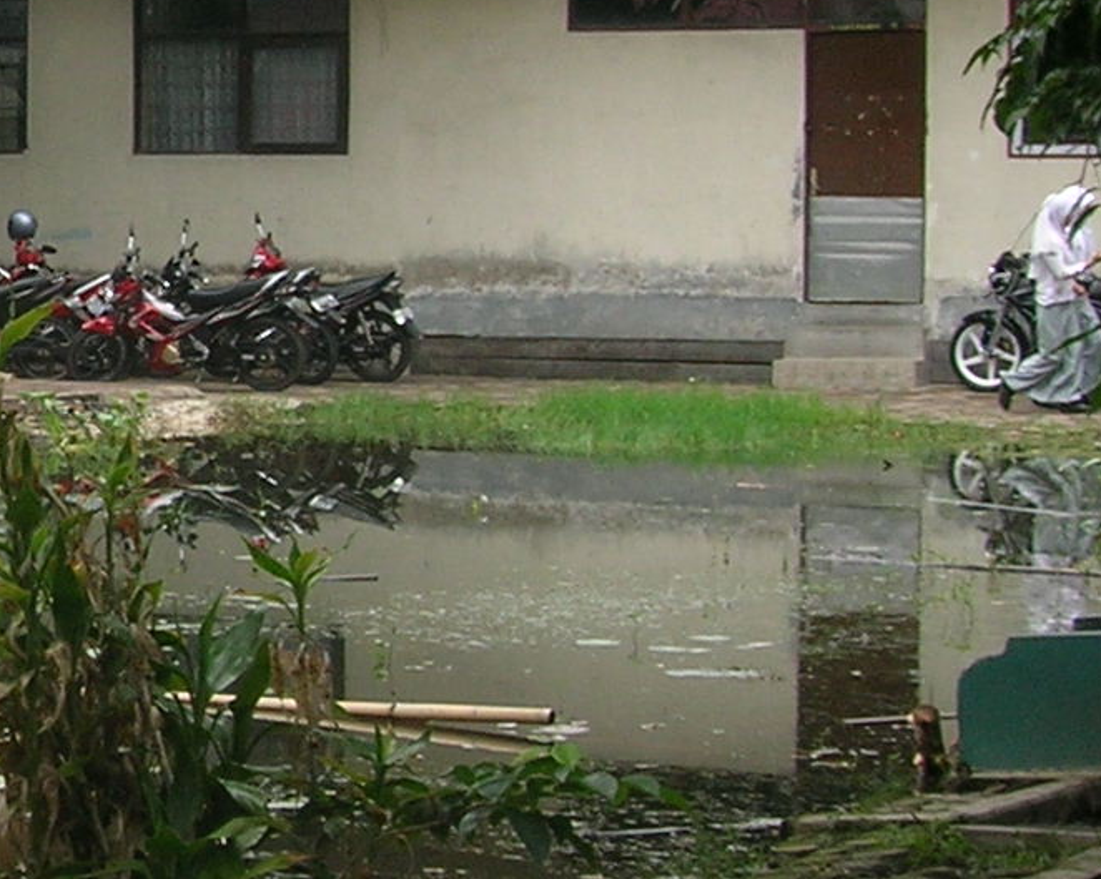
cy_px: 341
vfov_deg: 11.9
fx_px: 4234
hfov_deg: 14.2
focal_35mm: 130
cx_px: -379
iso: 50
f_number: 4.9
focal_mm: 5.7
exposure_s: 1/89.7
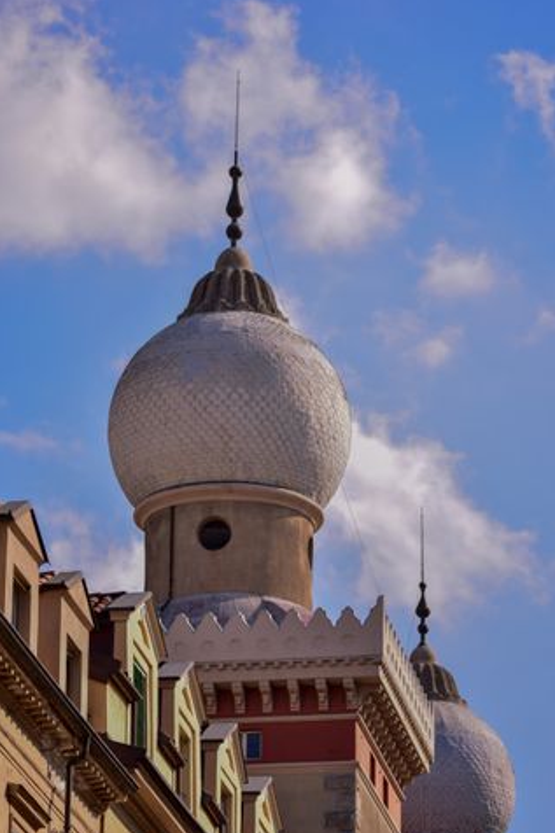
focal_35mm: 170
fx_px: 3923
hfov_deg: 8.1
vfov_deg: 12.1
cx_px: 267
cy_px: 438
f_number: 2.8
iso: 100
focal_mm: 105
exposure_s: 1/1250
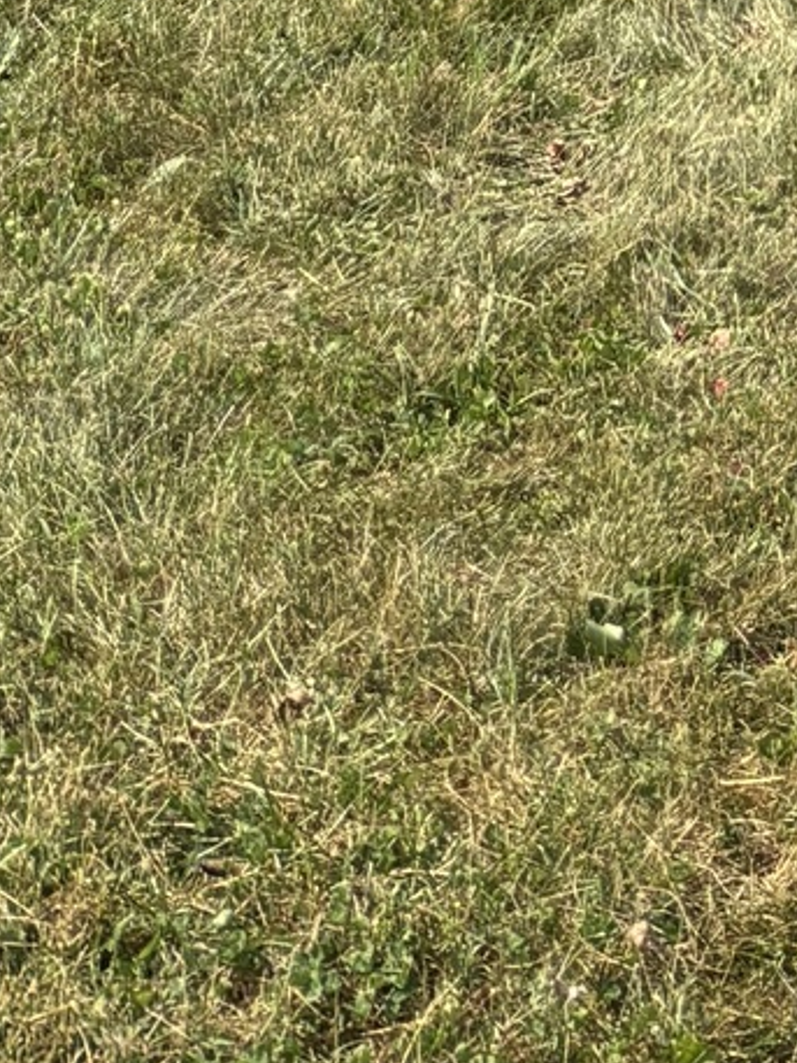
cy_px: -1598
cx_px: 1410
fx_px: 4020
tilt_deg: +0.2
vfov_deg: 11.8
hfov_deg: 10.7
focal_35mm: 131
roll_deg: -2.4
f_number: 1.6
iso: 50
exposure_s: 1/3205
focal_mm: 5.96
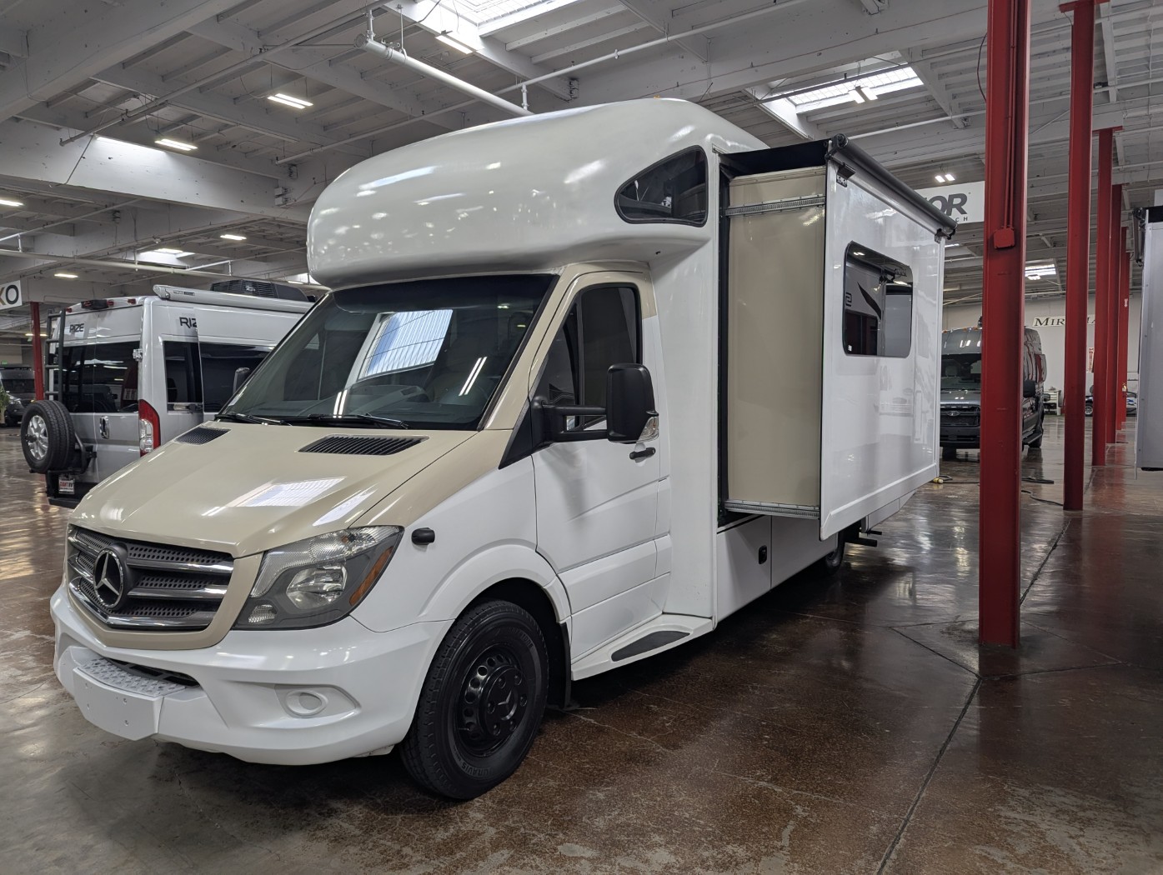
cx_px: 582
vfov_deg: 56.9
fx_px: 807
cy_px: 438
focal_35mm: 24
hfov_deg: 71.5
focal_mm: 6.81
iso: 38
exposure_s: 1/105
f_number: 1.85
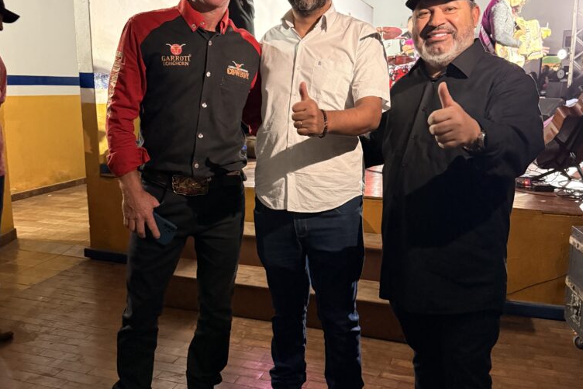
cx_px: 296
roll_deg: -0.5
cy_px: 196
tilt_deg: -9.9
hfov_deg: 55.8
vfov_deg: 38.9
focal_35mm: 34
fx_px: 550
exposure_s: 1/30
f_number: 1.78
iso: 1000
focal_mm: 6.76
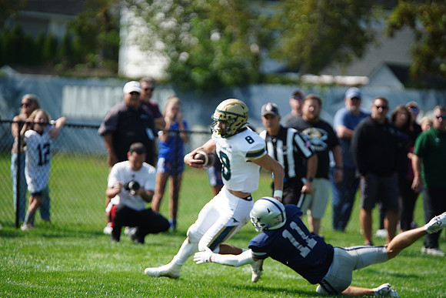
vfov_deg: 5.3
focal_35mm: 261
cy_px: 149
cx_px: 223
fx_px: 3234
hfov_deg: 7.9
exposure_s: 1/3200
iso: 400
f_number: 2.8
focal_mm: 261
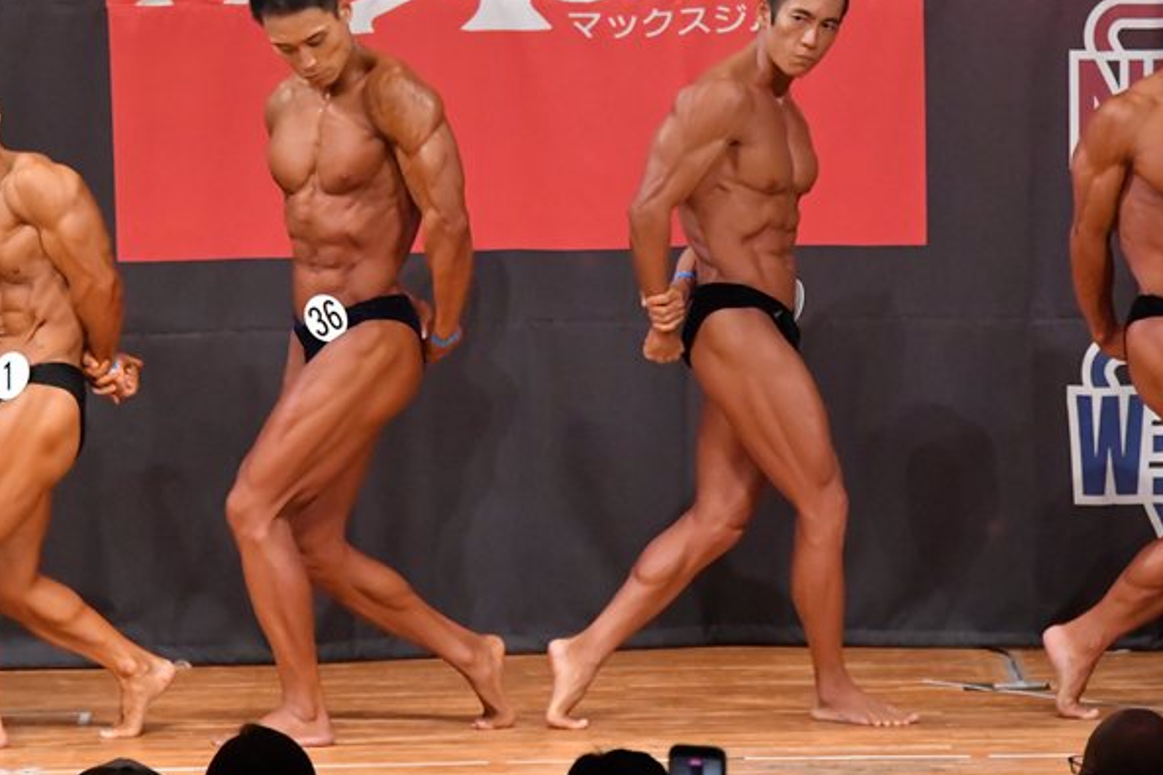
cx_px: 623
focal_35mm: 353
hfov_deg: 5.8
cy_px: 336
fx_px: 11400
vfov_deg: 3.9
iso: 10000
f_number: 5.6
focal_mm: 180
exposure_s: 1/400
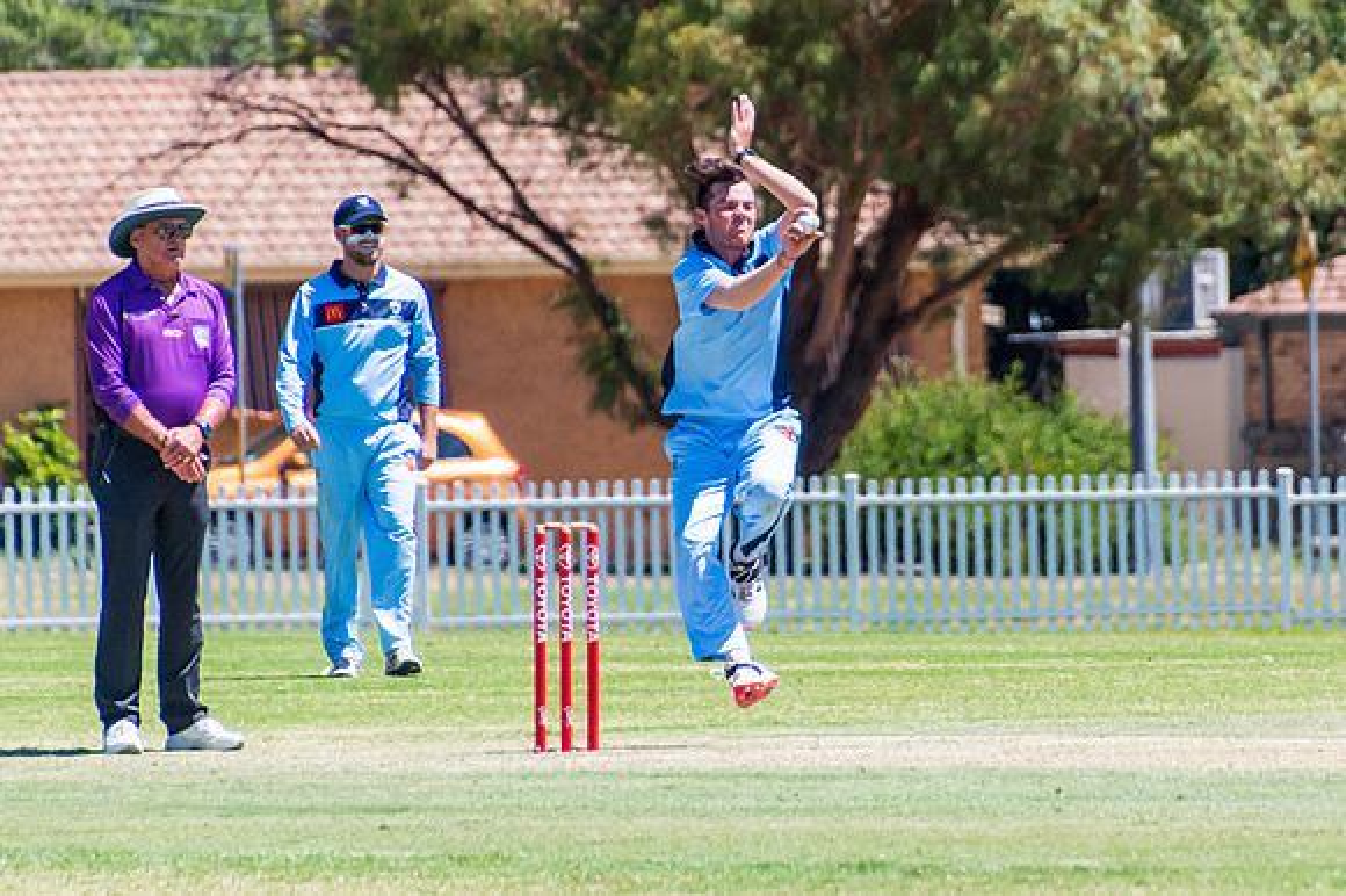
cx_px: 915
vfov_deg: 1.7
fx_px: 30483
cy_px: 368
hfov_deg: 2.5
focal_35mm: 816
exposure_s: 1/1600
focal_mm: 400
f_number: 6.3
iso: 400
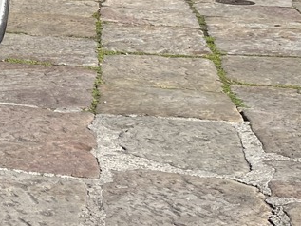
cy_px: -161
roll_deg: -0.6
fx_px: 913
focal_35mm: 105
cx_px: -256
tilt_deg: -1.4
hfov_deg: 15.7
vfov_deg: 13.0
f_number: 1.6
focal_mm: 5.1
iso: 50
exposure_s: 1/4651
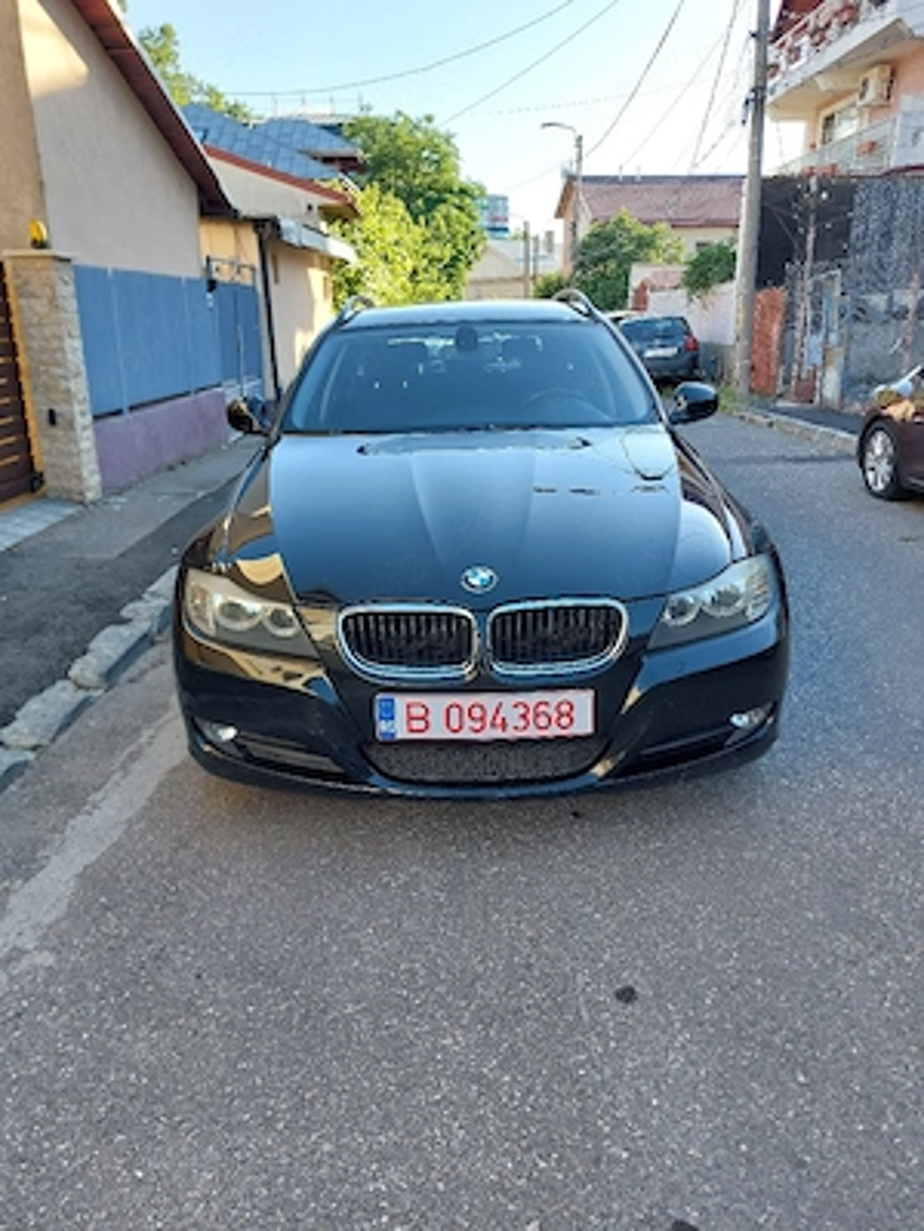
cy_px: 616
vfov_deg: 69.4
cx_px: 462
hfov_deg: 54.9
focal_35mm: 25
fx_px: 890
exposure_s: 1/128
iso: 25
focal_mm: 5.23
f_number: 1.8
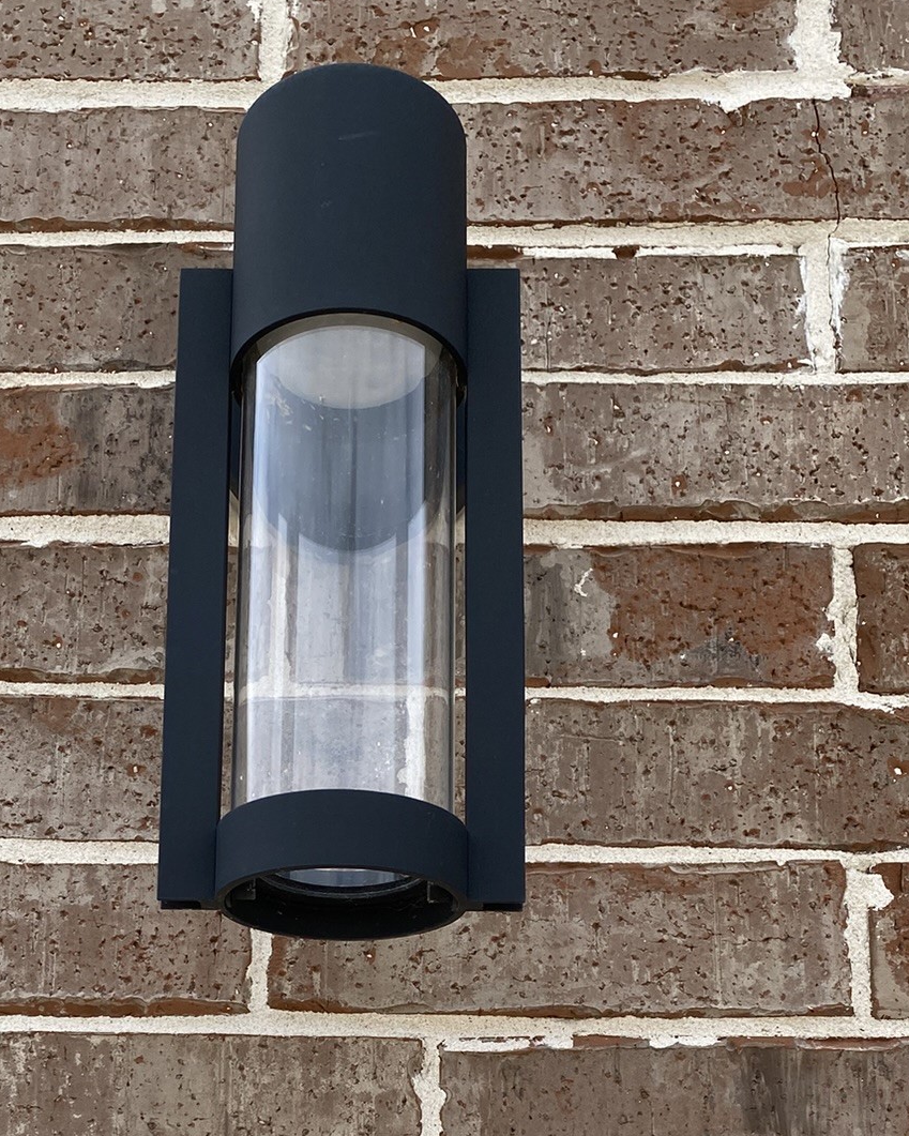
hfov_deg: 30.7
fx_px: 1648
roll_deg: -1.7
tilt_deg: +12.9
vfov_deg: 35.7
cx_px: 321
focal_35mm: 49
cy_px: 1034
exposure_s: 1/2066
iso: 32
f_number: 1.8
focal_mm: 4.25
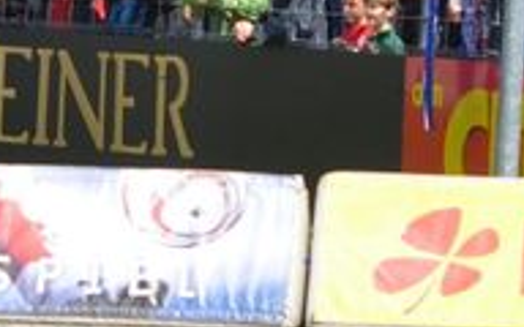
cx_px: 349
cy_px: -144
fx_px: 4541
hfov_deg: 6.6
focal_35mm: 318
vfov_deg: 4.1
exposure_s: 1/1600
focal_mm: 70
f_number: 6.3
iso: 400
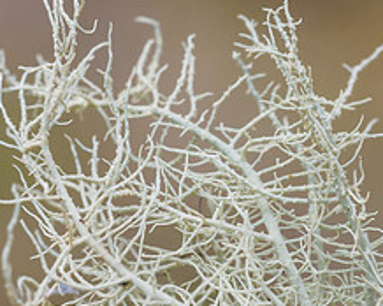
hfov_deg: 6.2
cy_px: 245
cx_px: 202
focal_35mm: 312
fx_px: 3533
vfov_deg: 5.0
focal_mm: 60
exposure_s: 1/6
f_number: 10
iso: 200
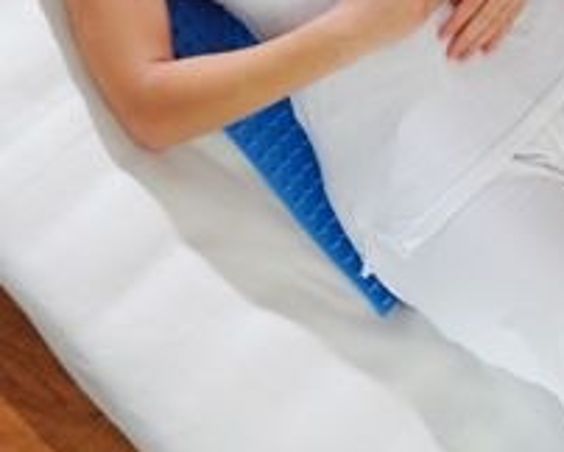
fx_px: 1353
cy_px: -78
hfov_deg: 23.5
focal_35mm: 81
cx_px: 282
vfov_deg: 18.1
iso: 400
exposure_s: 1/100
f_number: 4.5
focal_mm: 26
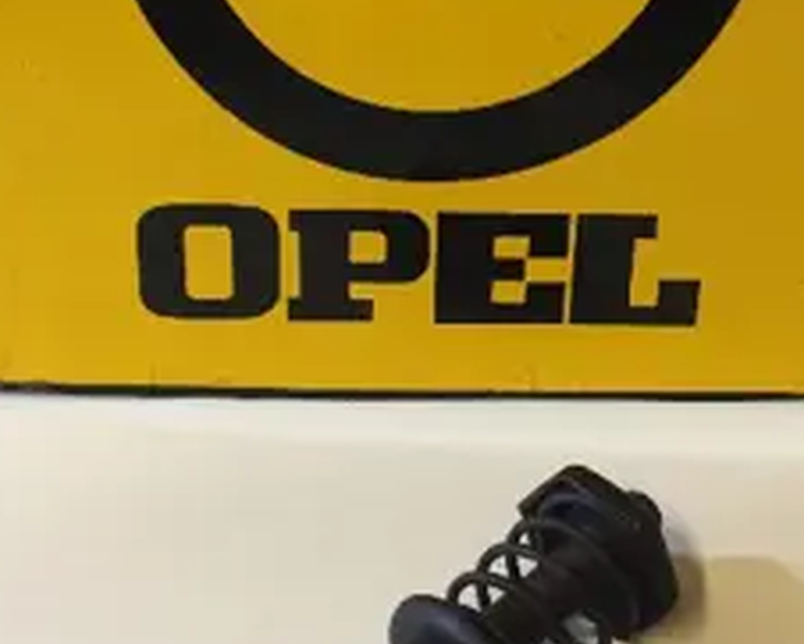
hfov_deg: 31.4
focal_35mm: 60
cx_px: 459
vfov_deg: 25.2
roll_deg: -4.3
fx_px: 1428
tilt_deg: -38.4
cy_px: 196
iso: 250
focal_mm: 4.15
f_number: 2.2
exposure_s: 1/33
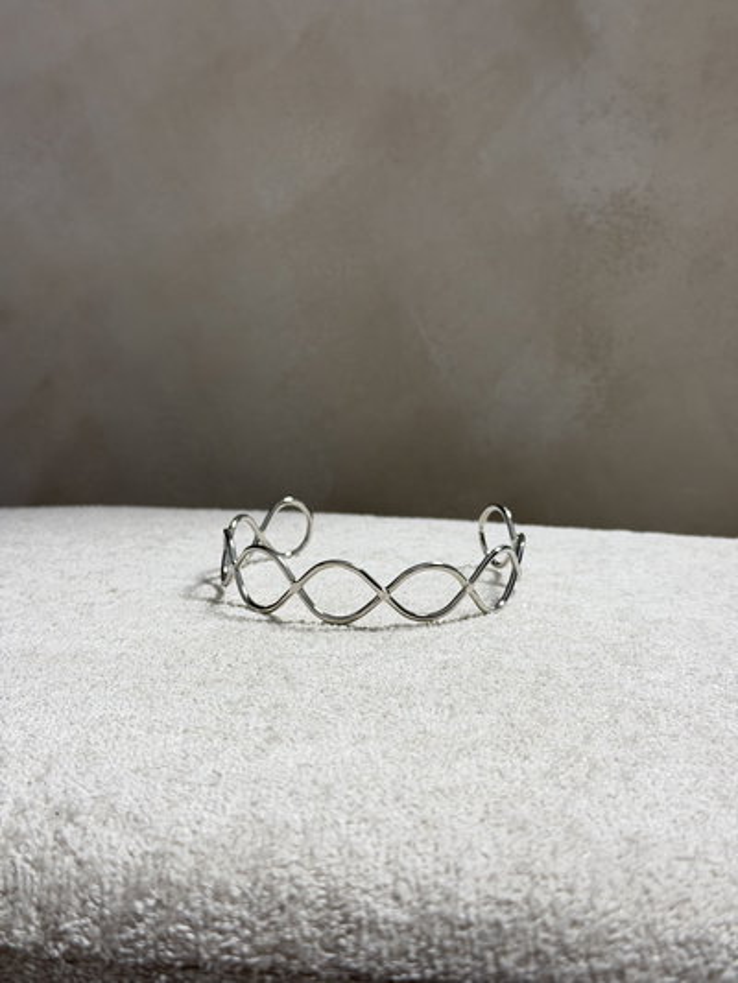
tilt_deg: -10.7
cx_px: 369
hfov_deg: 30.3
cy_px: 492
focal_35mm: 48
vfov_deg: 39.6
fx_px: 1364
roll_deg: -1.1
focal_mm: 6.76
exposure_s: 1/100
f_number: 1.78
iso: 64
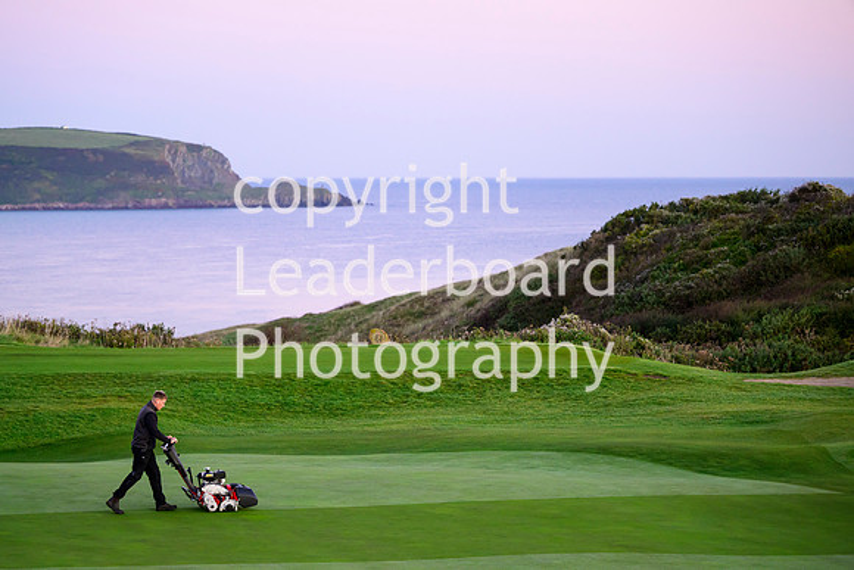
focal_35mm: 110
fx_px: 2610
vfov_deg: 12.5
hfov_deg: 18.6
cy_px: 285
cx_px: 427
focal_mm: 110
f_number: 2.8
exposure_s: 1/250
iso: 1250
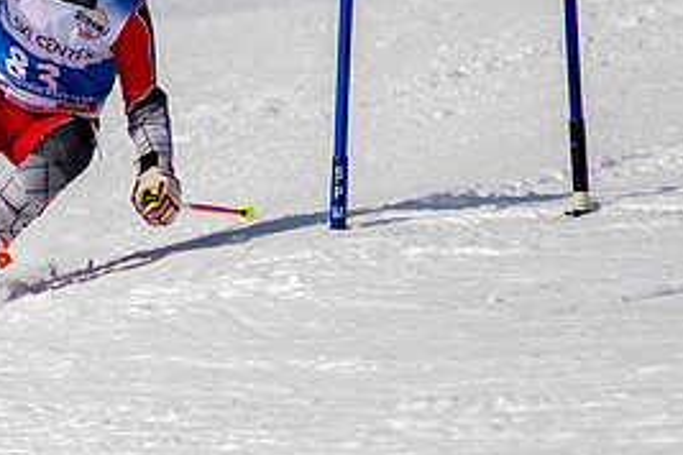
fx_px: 30353
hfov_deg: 1.3
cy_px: 219
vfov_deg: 0.9
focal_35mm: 1600
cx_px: -85
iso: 100
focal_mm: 300
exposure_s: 1/8000
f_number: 2.8
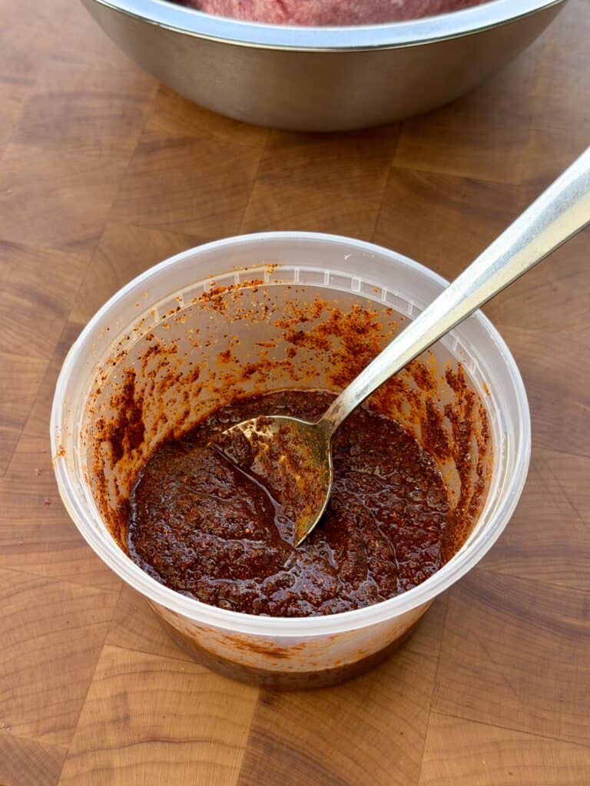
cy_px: 393
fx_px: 1091
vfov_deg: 39.7
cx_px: 295
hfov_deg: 30.3
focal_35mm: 48
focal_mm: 6.76
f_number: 1.78
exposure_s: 1/527
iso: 100
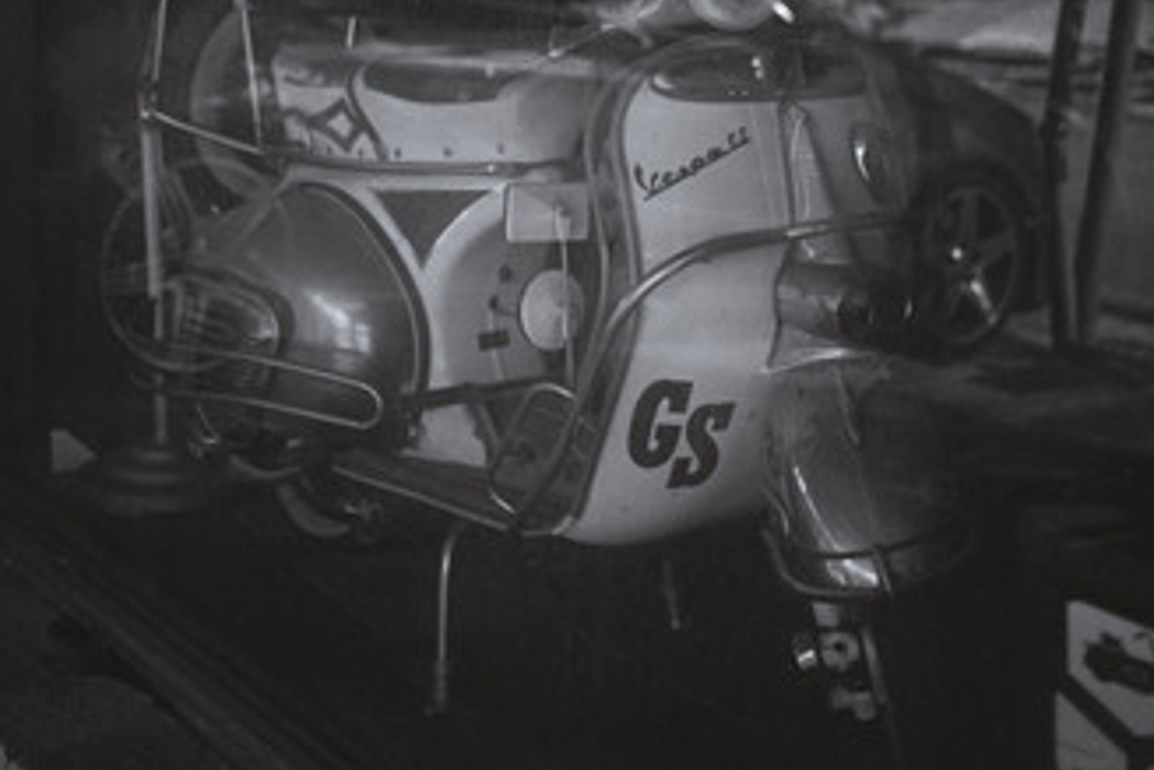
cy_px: 77
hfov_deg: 32.9
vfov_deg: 21.8
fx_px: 1956
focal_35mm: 61
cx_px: 575
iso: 6400
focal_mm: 40
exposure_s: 1/10
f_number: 2
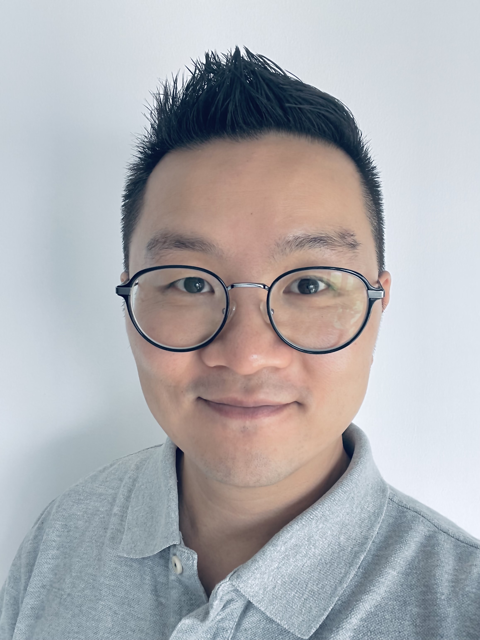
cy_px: 320
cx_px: 240
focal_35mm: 30
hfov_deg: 46.8
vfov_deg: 60.0
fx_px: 555
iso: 125
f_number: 2.2
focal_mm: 2.71
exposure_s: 1/60
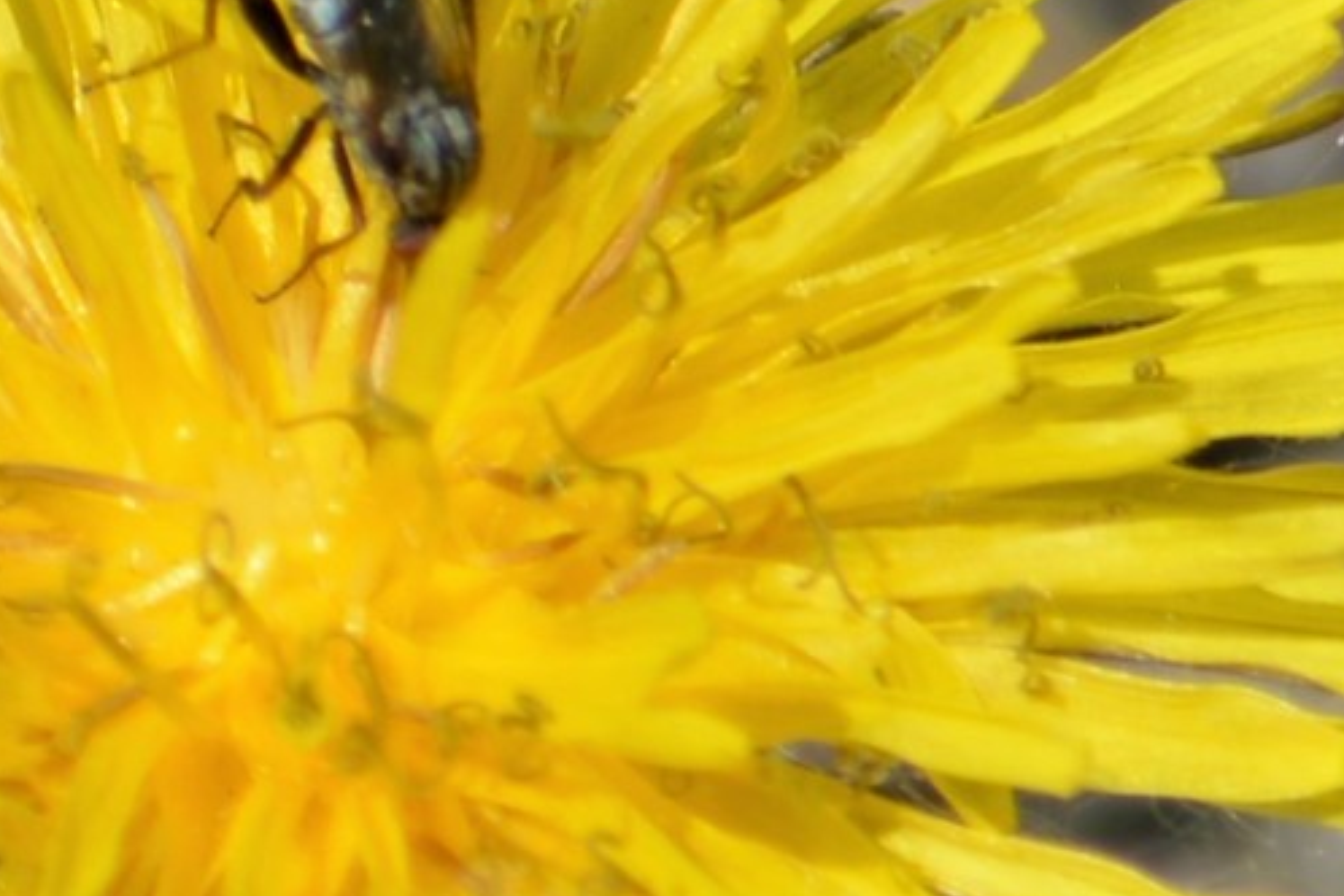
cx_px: 157
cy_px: 94
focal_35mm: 868
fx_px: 32403
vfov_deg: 1.6
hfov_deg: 2.4
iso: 100
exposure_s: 1/160
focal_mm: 300
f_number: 8
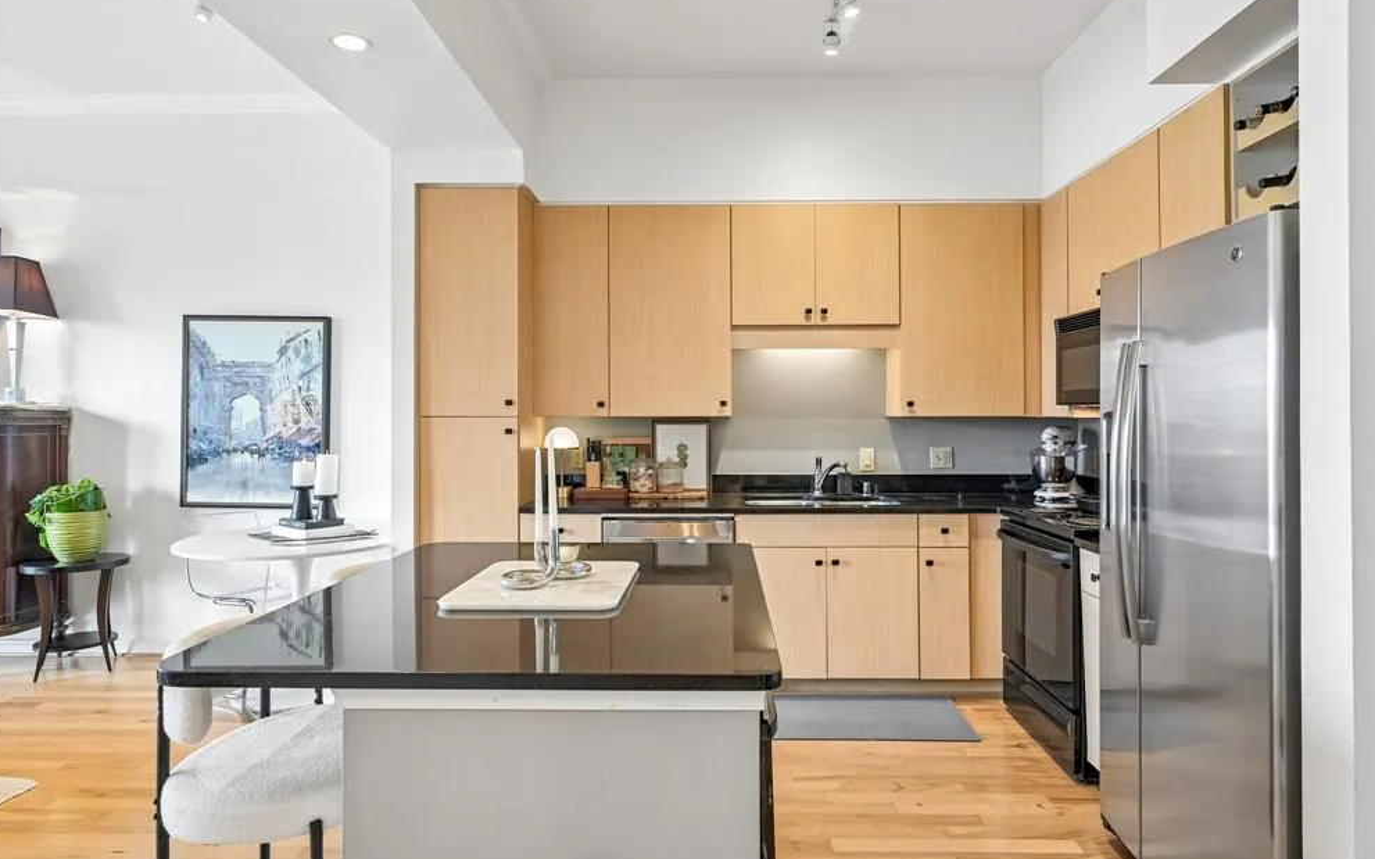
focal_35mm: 21
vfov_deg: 58.3
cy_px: 409
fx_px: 769
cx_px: 701
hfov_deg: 83.6
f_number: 8
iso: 400
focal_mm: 19.5
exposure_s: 1/13
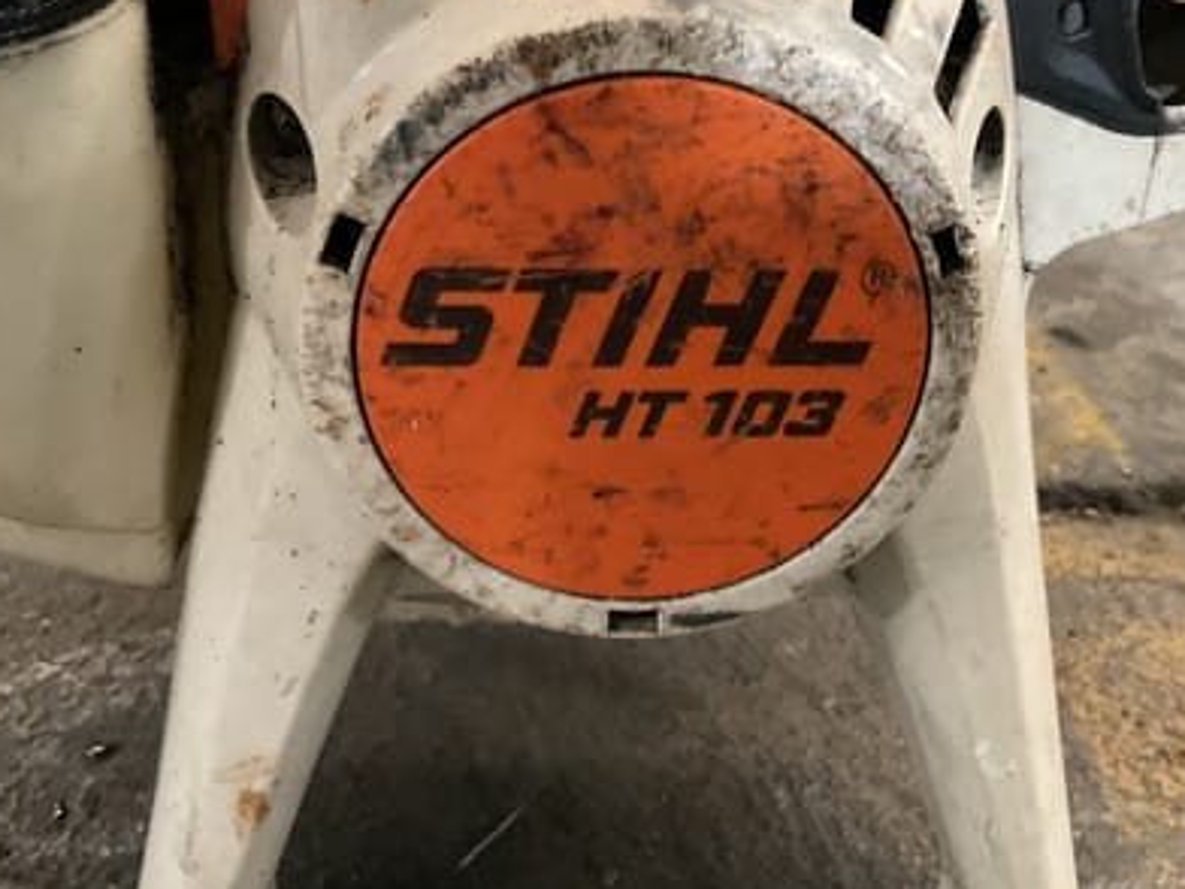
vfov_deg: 38.4
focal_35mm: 37
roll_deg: -3.0
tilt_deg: -30.7
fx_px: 1267
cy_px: 334
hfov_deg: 50.1
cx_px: 620
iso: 500
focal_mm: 3
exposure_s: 1/30
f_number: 1.8
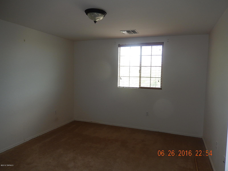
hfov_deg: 69.4
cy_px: 86
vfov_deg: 54.9
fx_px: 165
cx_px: 114
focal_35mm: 25
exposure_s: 1/80
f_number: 3.4
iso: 125
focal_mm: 4.5
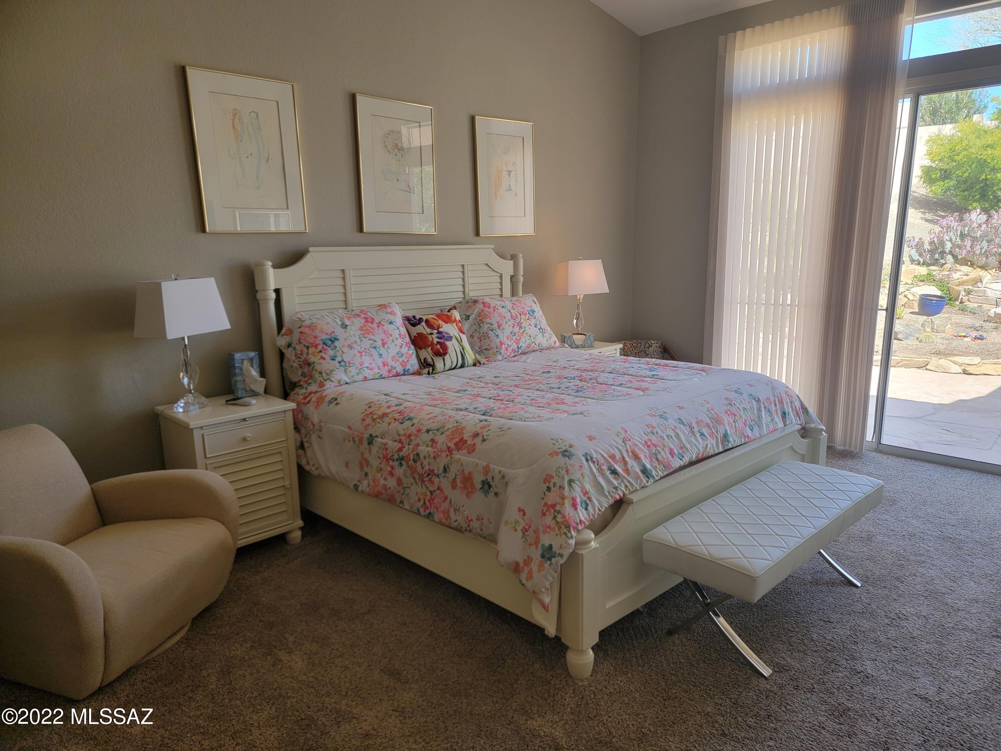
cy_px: 376
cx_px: 500
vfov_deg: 56.8
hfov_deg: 71.6
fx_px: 694
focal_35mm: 24
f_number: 1.8
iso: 80
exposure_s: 1/120
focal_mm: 6.7
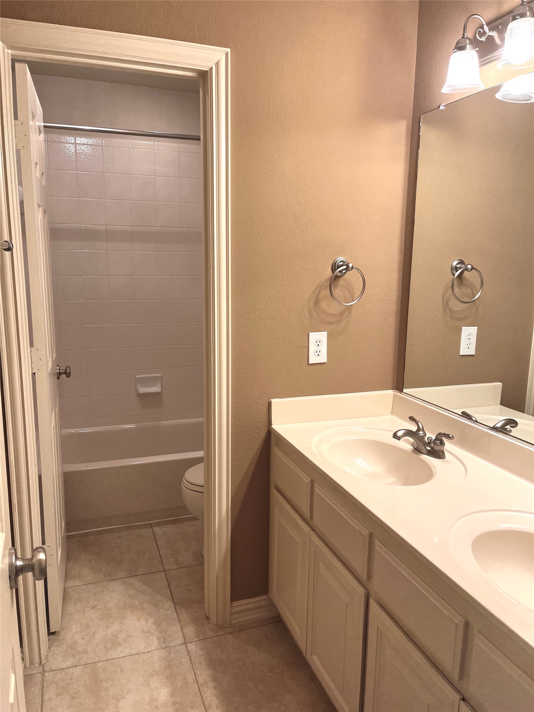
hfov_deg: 53.1
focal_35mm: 26
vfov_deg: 67.3
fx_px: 535
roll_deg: -0.1
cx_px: 267
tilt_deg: -10.2
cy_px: 356
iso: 64
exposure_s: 1/60
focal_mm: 5.1
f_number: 1.6
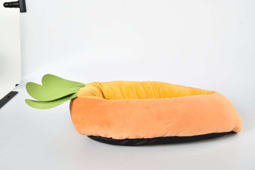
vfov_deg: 27.0
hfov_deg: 39.6
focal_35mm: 50
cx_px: 128
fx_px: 354
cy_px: 85
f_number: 10
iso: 320
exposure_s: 1/125
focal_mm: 50
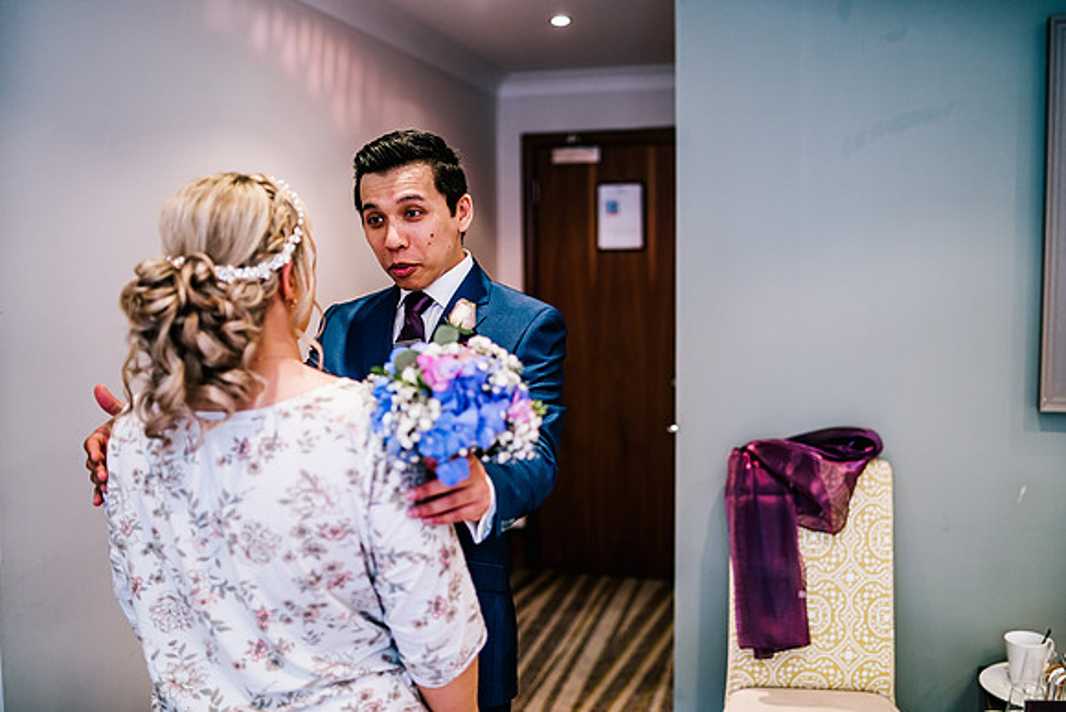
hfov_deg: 54.3
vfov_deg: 37.8
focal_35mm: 35
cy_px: 356
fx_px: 1039
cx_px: 533
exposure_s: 1/250
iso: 1000
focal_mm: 35
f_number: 1.6
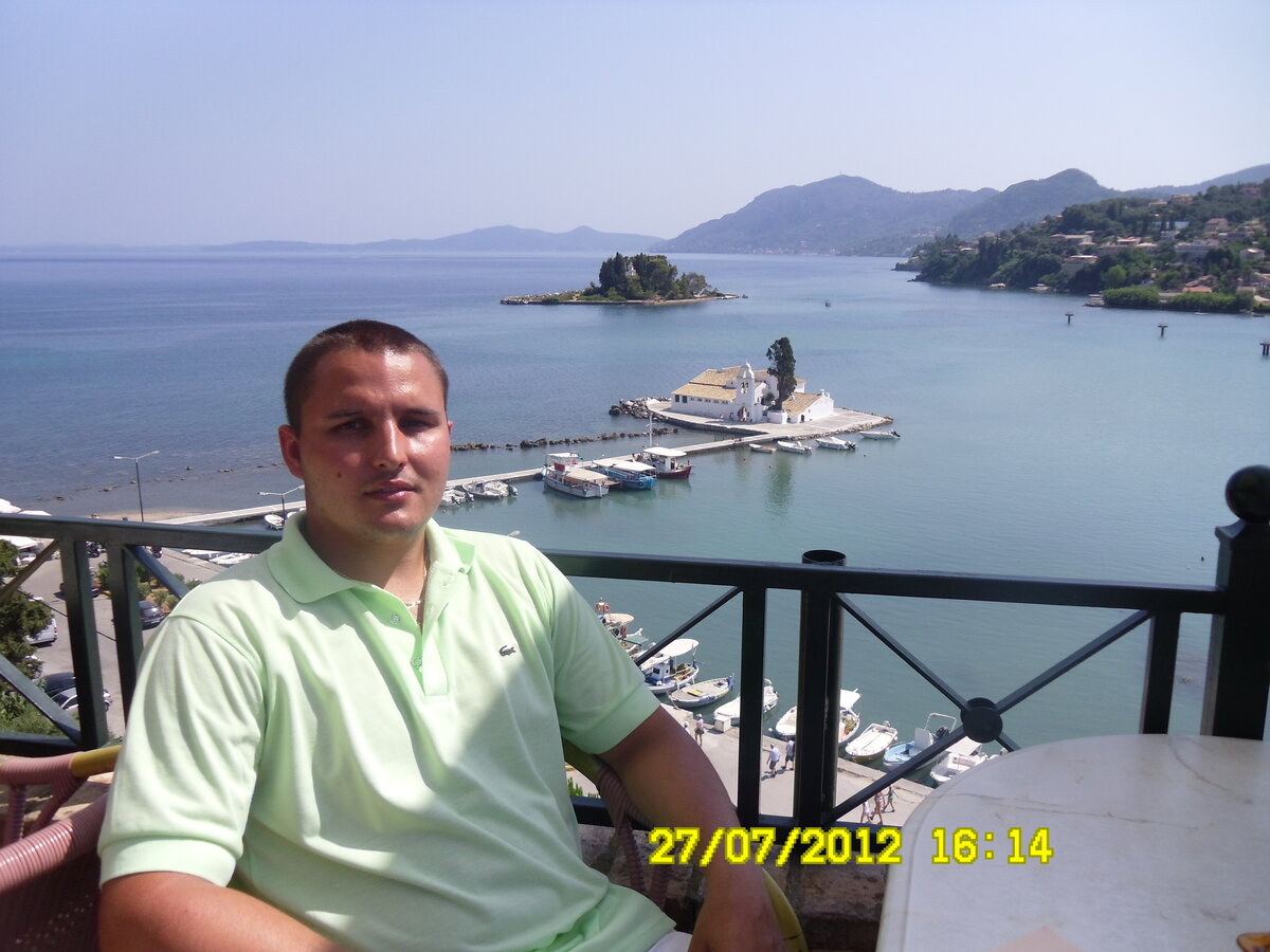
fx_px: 1137
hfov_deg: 58.4
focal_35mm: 31
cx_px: 635
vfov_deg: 45.4
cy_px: 476
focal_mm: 5.6
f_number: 3.3
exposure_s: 1/1000
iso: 80
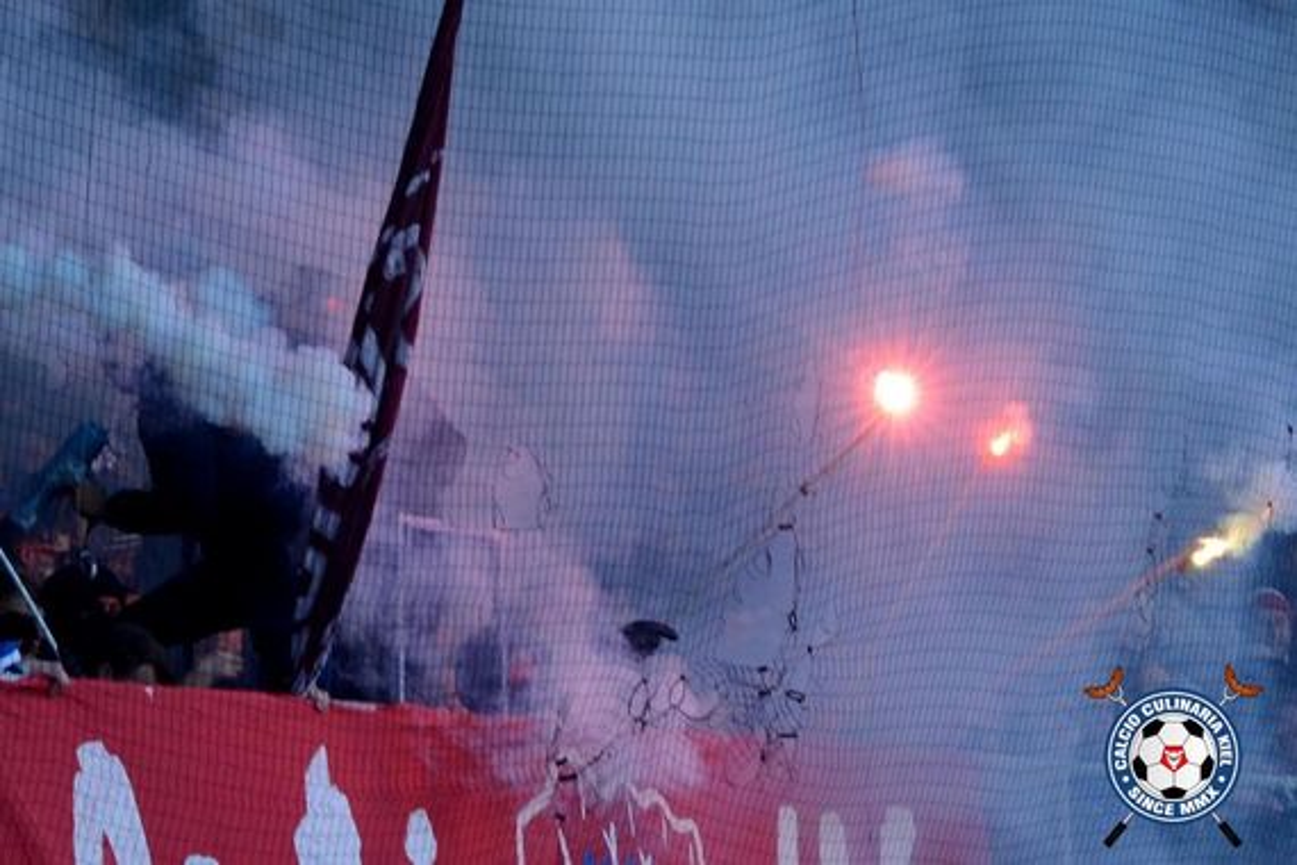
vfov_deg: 9.1
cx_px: 648
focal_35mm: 150
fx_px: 5404
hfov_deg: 13.7
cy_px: 432
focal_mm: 100
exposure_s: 1/200
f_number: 9
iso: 640
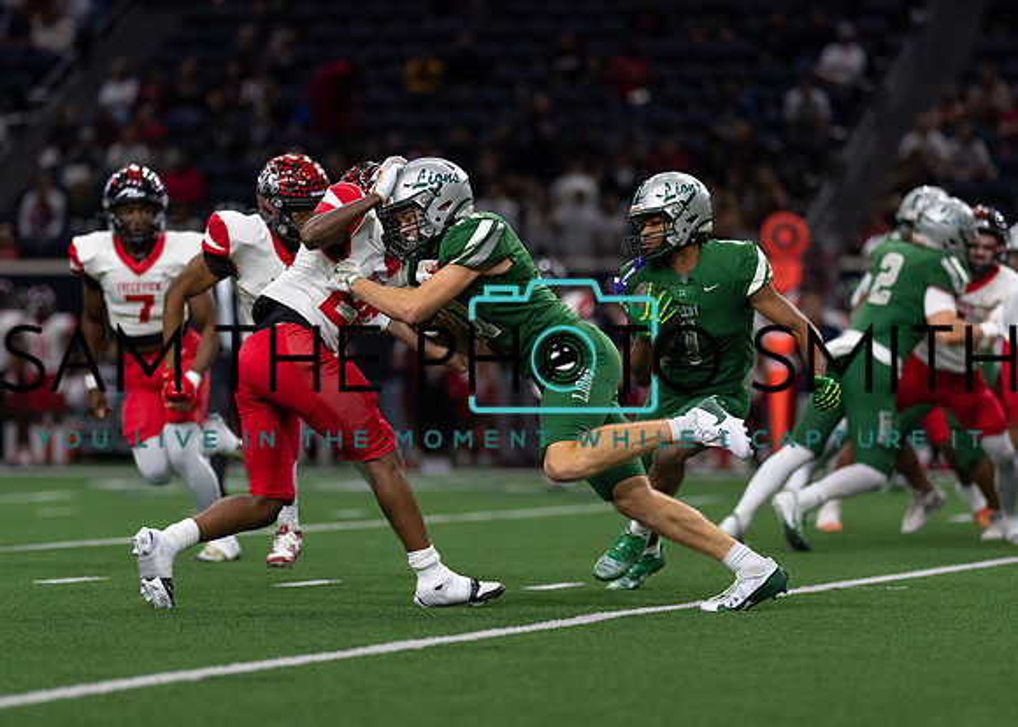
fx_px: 5953
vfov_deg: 7.0
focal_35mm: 206
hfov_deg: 9.8
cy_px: 336
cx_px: 544
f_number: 1.8
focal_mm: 135
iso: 1000
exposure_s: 1/1600
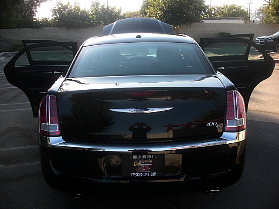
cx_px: 140
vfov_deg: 39.7
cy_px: 104
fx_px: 290
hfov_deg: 51.4
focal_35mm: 36
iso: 50
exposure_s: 1/250
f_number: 2.8
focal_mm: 6.3
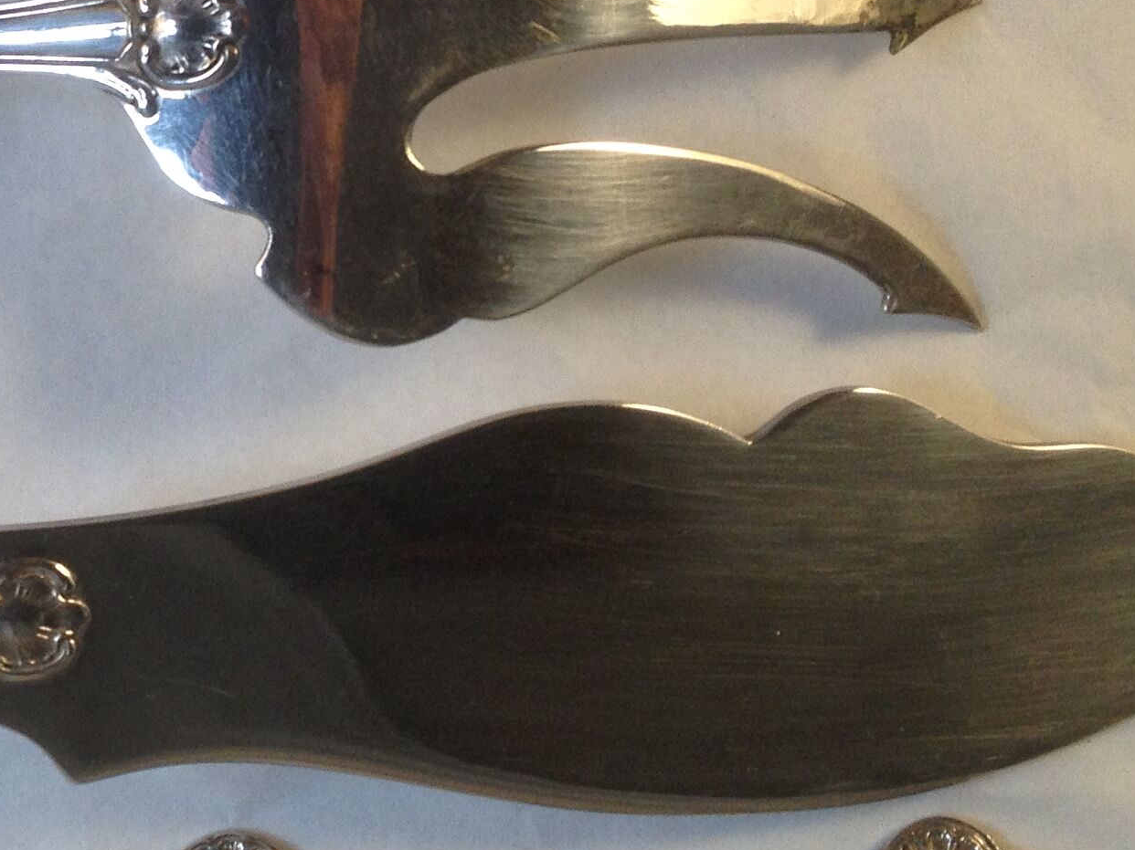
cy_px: 235
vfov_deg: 16.0
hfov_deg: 20.5
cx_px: -53
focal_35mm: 92
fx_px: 3016
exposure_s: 1/120
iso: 80
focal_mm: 4.28
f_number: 2.4
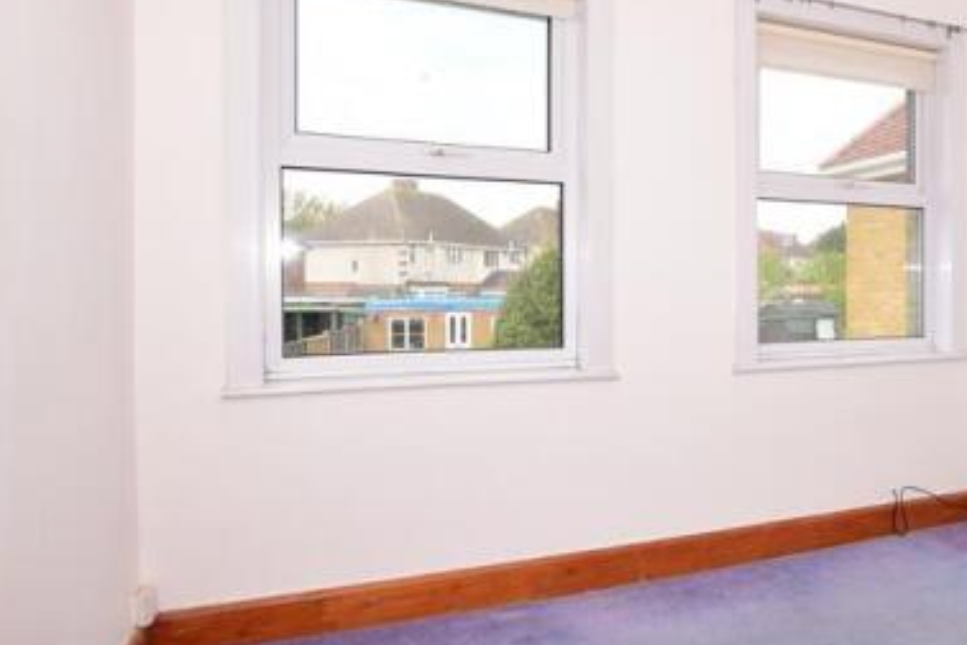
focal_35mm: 26
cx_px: 732
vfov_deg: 49.5
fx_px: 698
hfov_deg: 65.0
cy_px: 288
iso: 200
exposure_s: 1/200
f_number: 7.1
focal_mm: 10
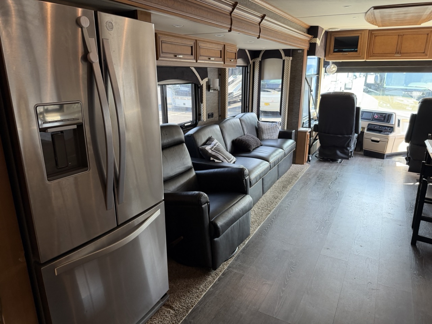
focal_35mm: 24
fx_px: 300
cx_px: 216
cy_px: 162
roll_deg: +0.8
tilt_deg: -14.4
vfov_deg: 56.8
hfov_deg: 71.6
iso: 200
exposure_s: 1/75
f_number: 1.78
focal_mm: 6.76
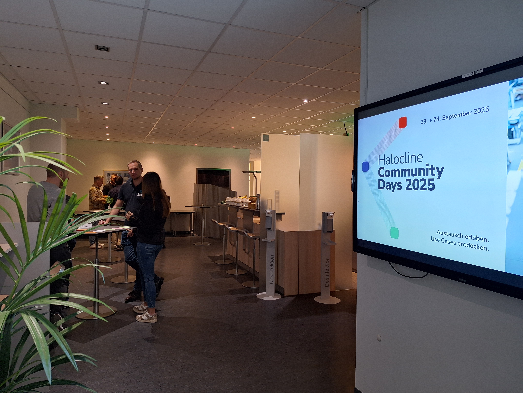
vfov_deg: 58.9
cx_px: 262
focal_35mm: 23
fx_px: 347
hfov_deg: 73.9
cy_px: 196
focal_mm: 5.54
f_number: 1.8
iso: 200
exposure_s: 1/50
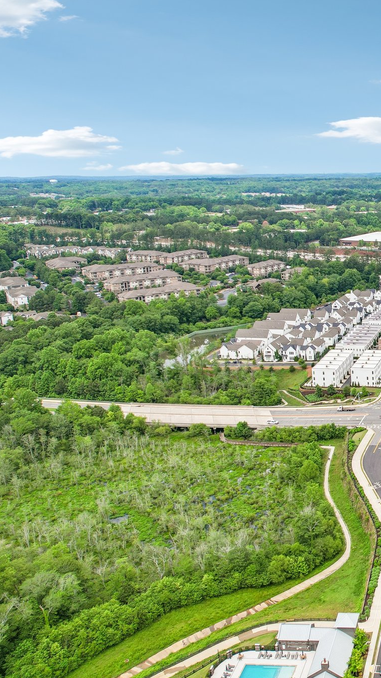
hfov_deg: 28.9
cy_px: 340
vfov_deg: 56.6
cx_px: 464
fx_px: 629
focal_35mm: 35
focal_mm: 8.4
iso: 100
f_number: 2.8
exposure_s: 1/2000
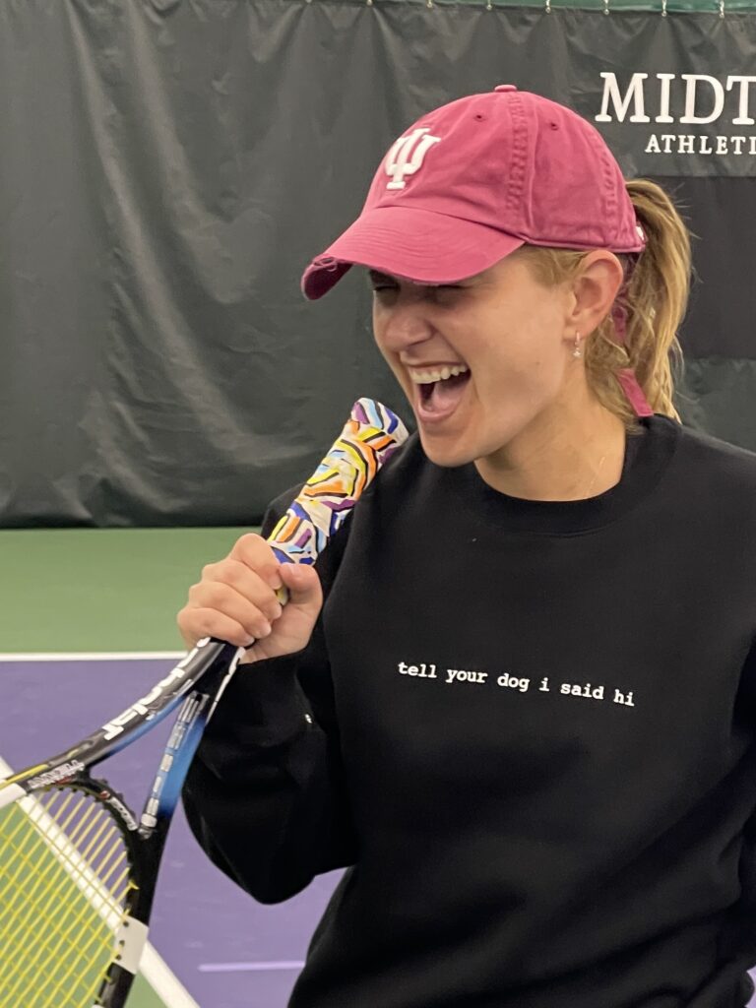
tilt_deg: -9.7
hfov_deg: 22.9
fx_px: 1864
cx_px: 378
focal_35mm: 64
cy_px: 504
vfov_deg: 30.3
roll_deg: -0.7
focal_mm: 7.5
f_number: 2.2
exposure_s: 1/60
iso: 400
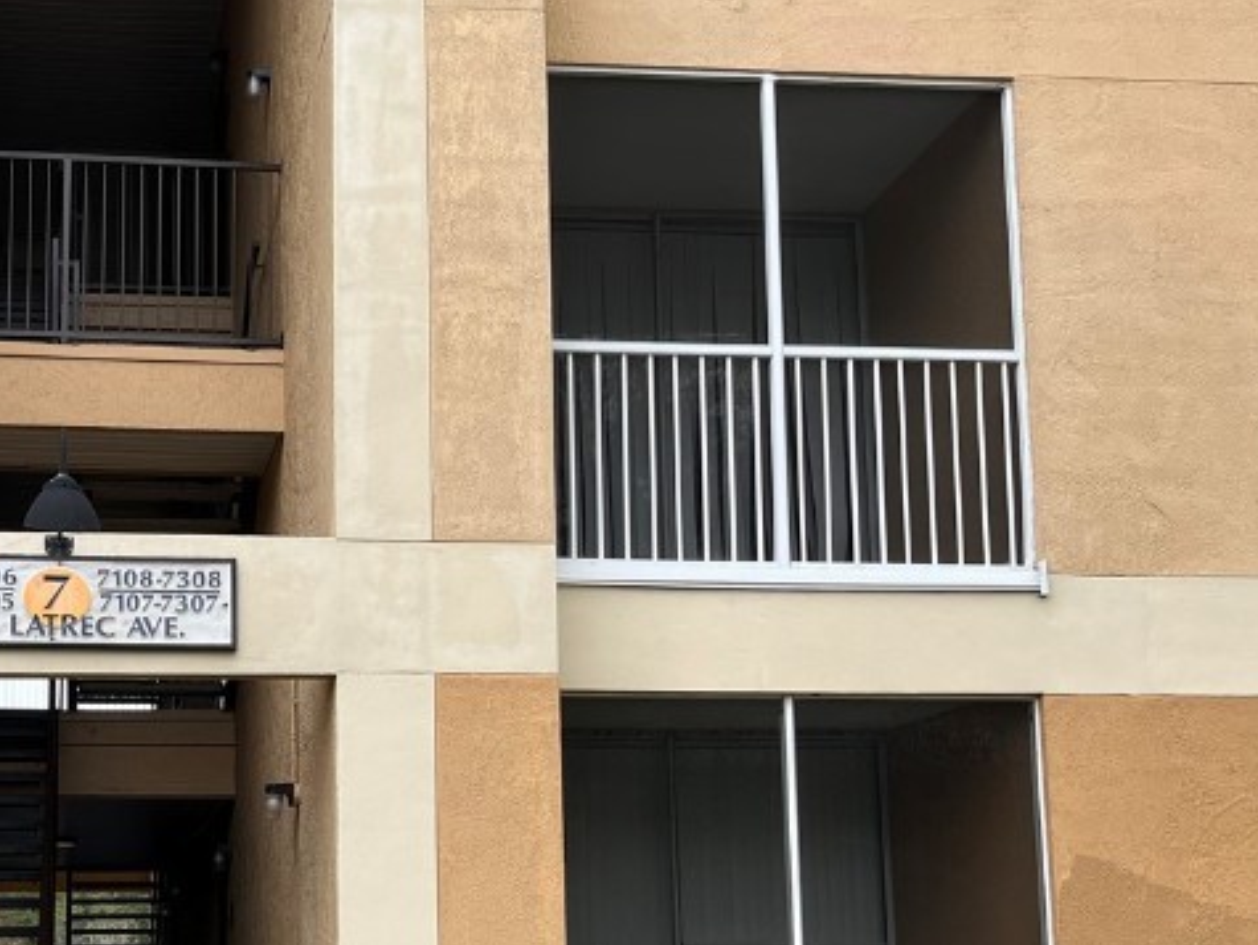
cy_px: 667
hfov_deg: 33.4
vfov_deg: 25.9
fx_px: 2037
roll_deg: -0.2
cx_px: 273
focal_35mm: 56
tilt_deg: +7.5
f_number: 1.6
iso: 32
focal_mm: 5.1
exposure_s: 1/129
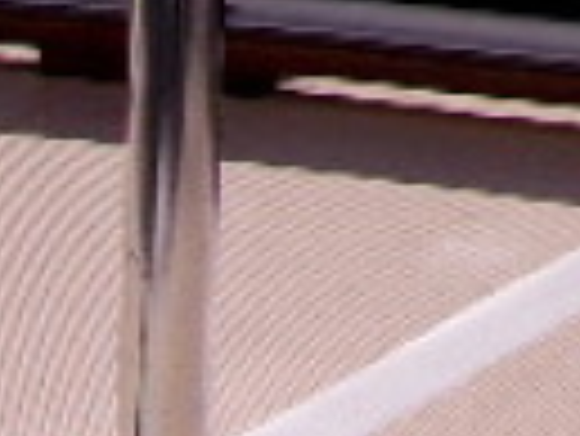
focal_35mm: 167
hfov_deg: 10.5
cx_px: 1304
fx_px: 2801
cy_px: -692
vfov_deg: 8.1
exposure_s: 1/200
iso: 80
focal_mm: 4.9
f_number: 10.4
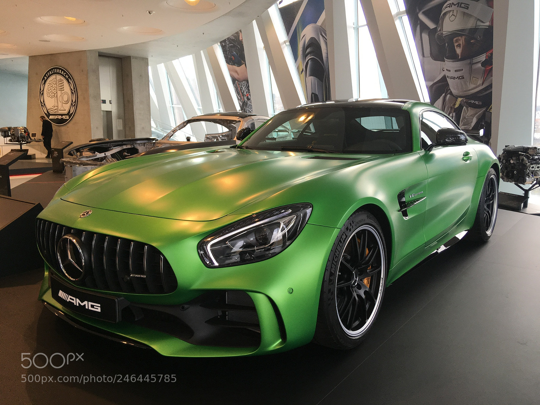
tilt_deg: -7.8
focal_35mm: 29
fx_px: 452
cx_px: 270
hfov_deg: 61.7
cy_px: 202
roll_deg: +0.0
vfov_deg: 48.2
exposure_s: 1/100
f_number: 2.2
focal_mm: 4.15
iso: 40
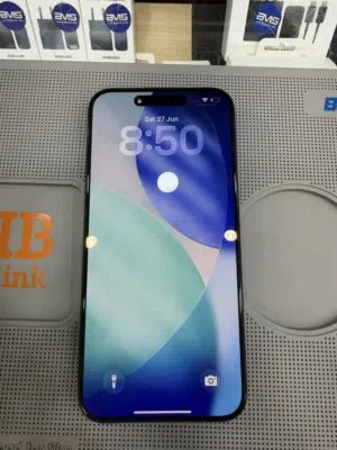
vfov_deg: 71.6
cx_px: 168
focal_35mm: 24
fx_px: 312
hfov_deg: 56.8
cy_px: 225
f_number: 2.2
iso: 80
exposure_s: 1/100
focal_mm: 2.22
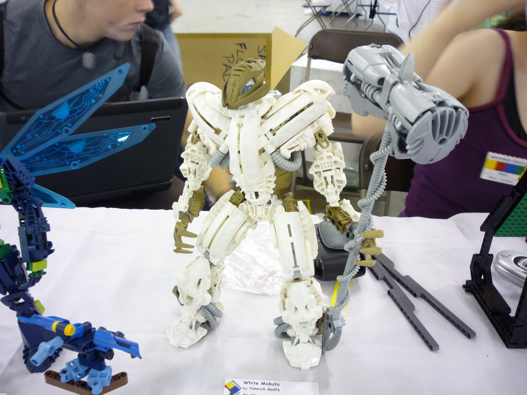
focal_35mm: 32
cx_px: 264
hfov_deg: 56.8
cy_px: 198
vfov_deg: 44.2
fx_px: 487
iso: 200
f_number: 3.3
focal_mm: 5.2
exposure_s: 1/10
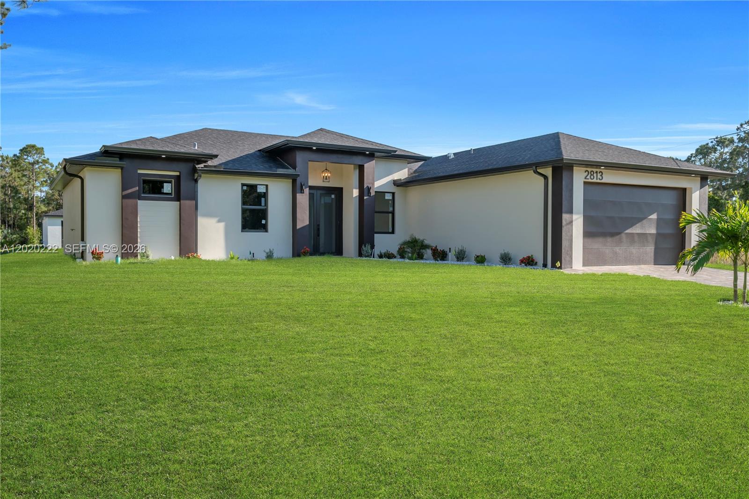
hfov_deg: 61.9
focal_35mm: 30
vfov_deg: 43.6
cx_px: 374
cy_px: 250
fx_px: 624
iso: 100
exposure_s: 1/200
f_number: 7.1
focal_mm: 20
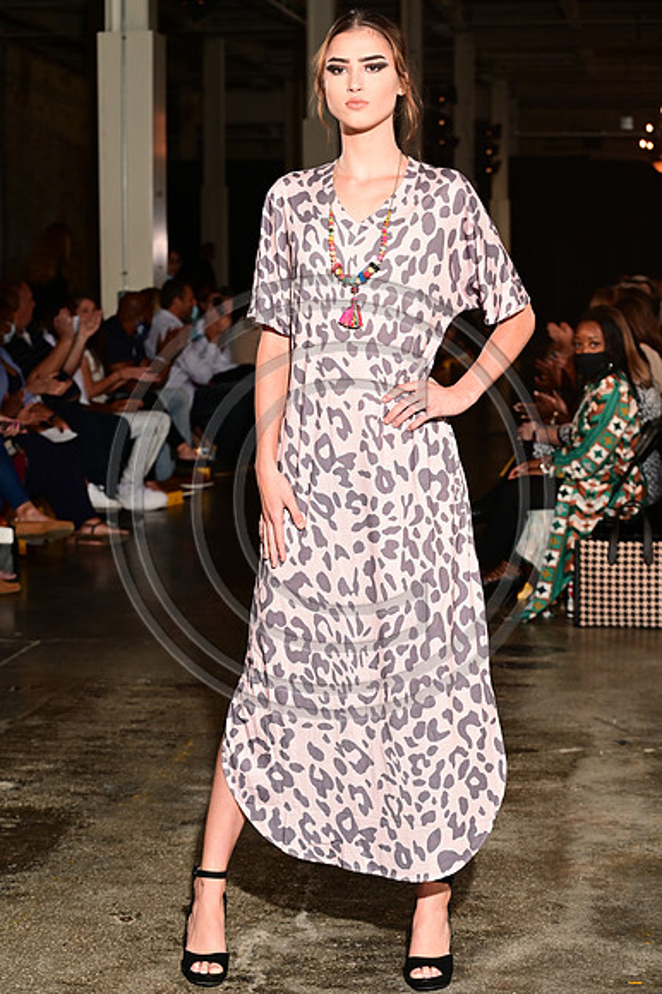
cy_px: 497
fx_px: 1933
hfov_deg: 19.4
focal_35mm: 70
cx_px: 331
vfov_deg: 28.9
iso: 1000
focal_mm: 70
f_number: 6.3
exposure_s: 1/160
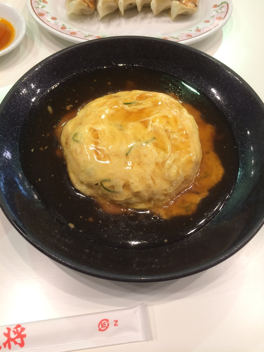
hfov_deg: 48.2
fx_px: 295
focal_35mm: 29
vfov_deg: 61.7
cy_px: 176
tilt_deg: -61.1
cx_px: 132
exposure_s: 1/30
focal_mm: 4.15
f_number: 2.2
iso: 50
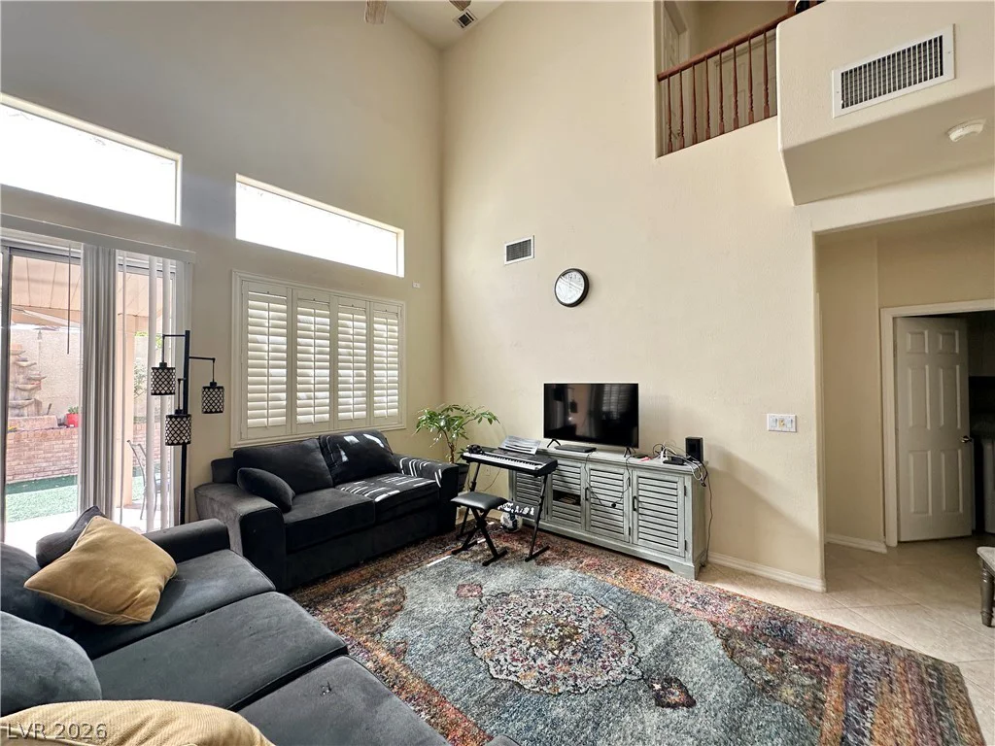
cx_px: 498
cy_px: 373
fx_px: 402
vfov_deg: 85.7
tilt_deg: +0.6
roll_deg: +1.4
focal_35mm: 14
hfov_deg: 102.1
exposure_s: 1/99
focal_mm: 2.22
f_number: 2.2
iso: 40
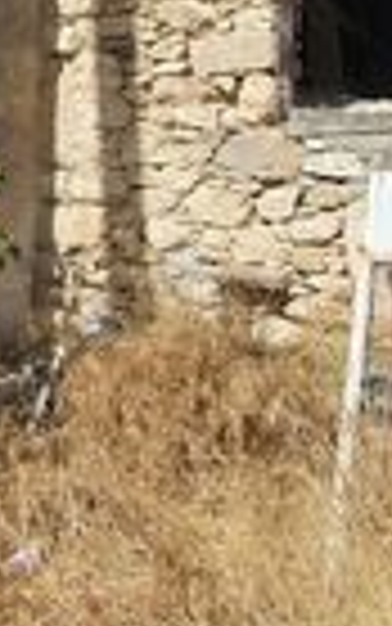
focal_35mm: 70
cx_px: -345
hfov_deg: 15.6
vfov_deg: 28.3
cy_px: 68
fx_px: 1195
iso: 50
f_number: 2.2
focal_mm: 1.8
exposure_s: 1/1360
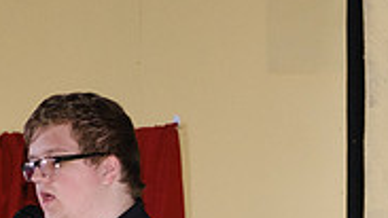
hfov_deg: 5.0
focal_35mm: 433
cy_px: 514
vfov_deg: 2.8
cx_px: 337
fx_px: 4455
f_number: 5.6
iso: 1600
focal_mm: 50
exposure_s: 1/125
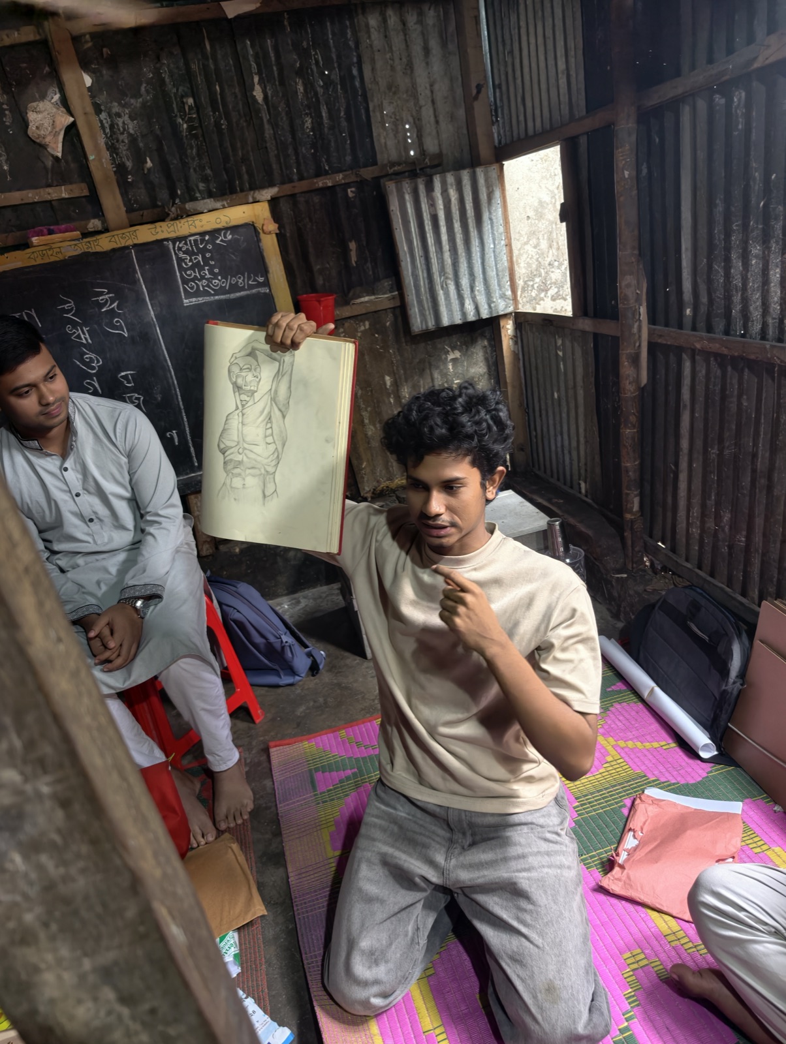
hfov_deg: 59.0
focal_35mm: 23
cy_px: 522
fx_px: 695
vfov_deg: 73.9
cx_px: 393
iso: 1096
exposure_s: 1/176
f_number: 1.68
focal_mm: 6.25
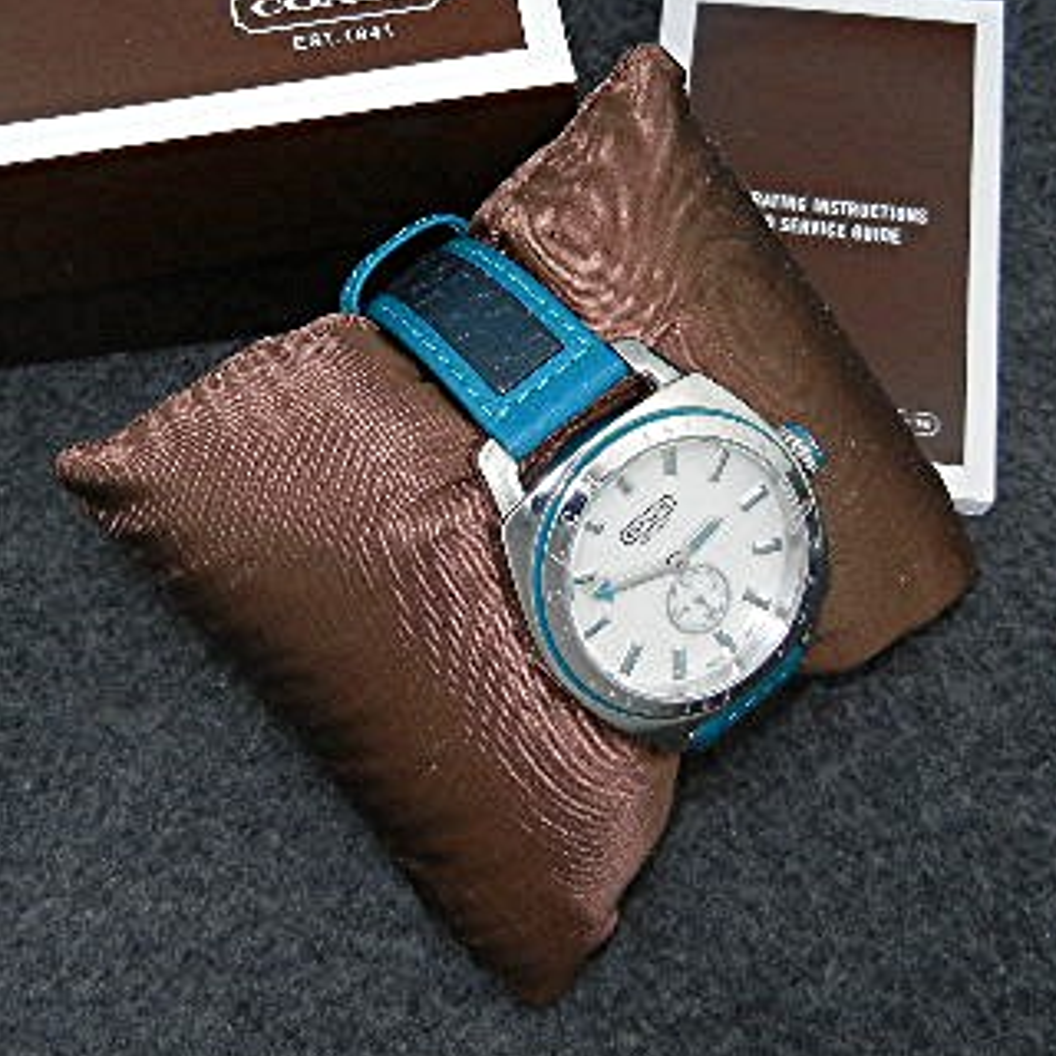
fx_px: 1829
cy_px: 304
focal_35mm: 53
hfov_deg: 32.2
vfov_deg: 31.8
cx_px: 469
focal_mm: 5.4
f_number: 3.5
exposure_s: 1/30
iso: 341
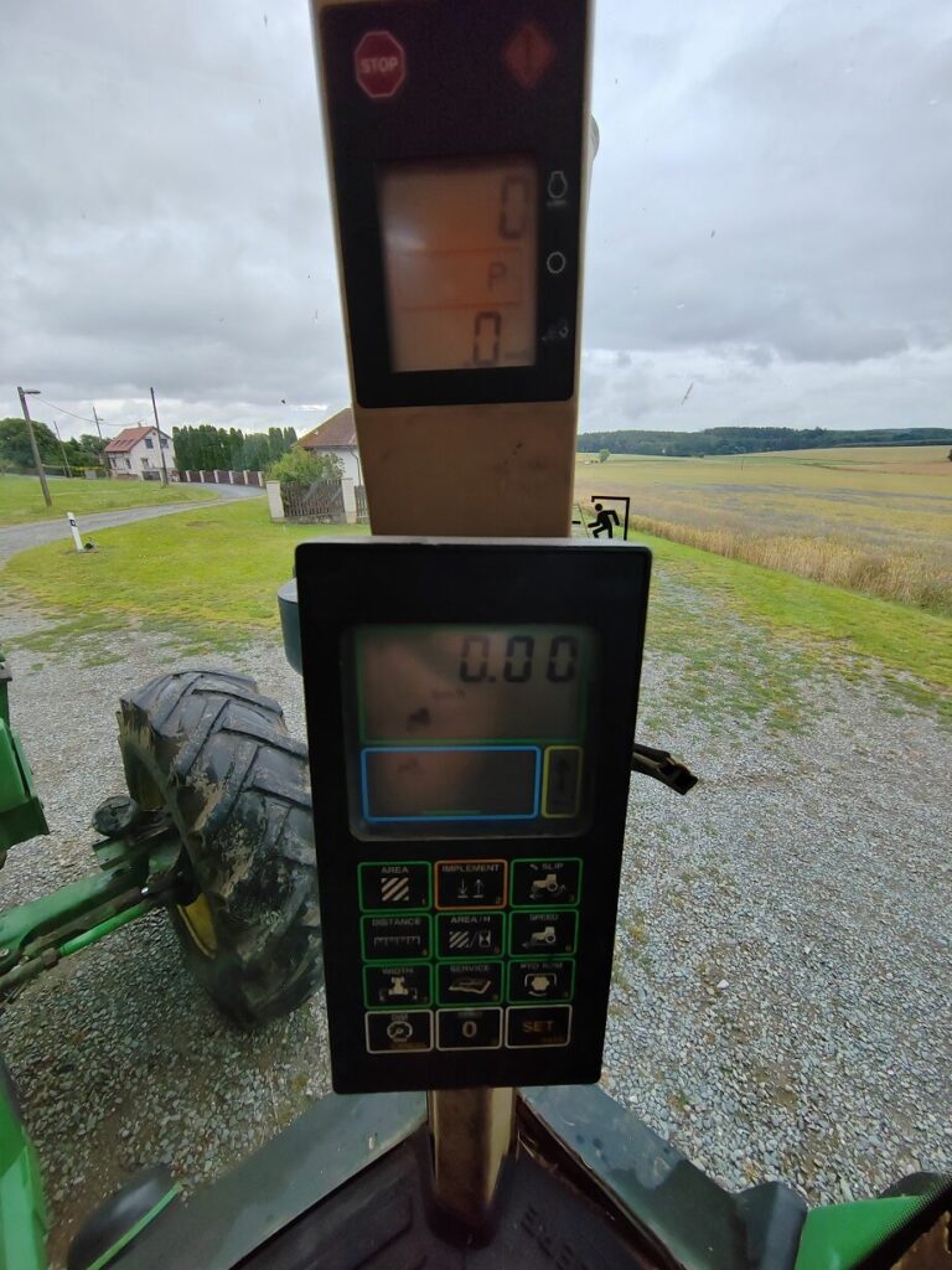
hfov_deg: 89.9
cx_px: 476
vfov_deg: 106.2
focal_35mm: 13
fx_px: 477
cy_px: 635
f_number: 2.2
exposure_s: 1/460
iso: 100
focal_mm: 2.16
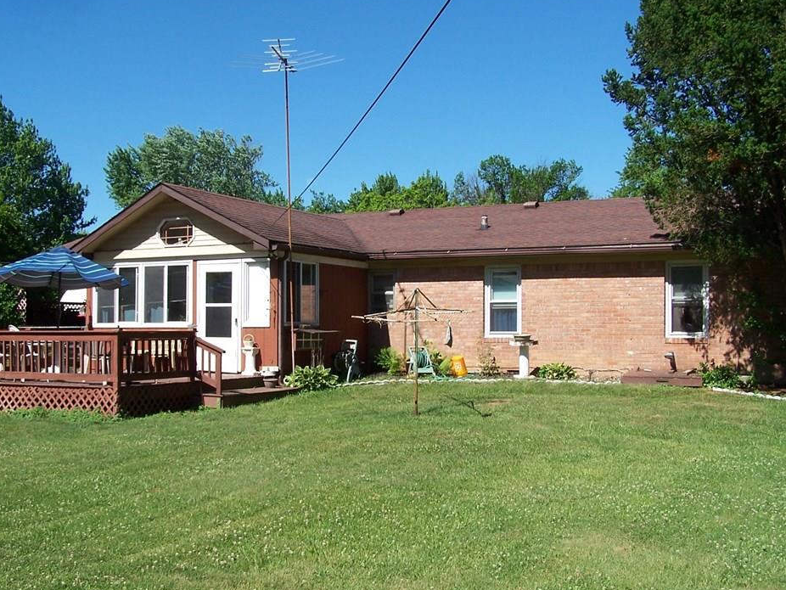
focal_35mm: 42
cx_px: 373
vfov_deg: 34.4
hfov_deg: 44.8
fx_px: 954
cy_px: 316
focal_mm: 6.3
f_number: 4
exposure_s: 1/750
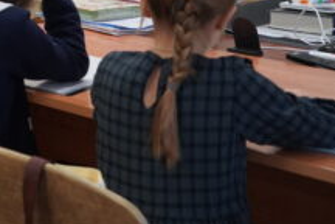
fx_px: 958
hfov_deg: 17.4
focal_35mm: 103
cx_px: -200
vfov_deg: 13.2
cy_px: 22
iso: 1600
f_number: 4
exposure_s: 1/160
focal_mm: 29
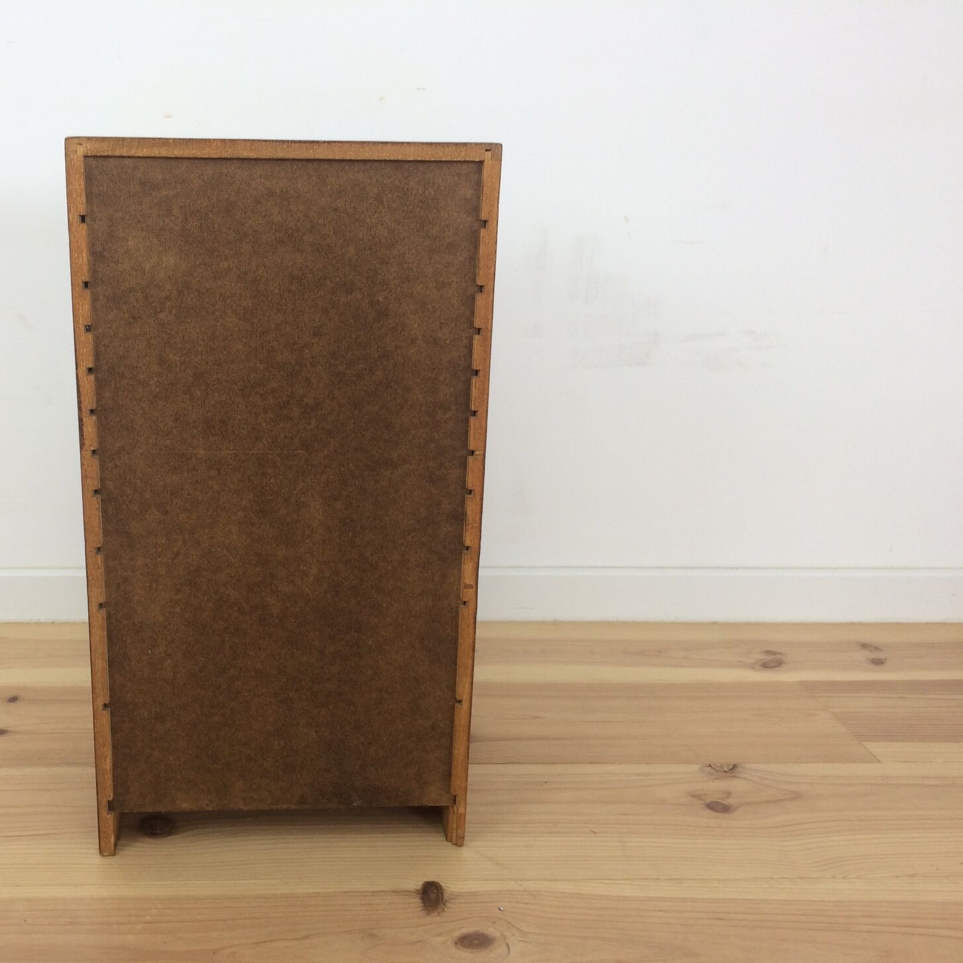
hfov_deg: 46.4
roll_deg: -1.2
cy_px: 488
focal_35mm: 35
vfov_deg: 47.2
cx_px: 312
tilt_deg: -16.7
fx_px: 1102
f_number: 2.2
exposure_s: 1/50
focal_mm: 4.15
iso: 40
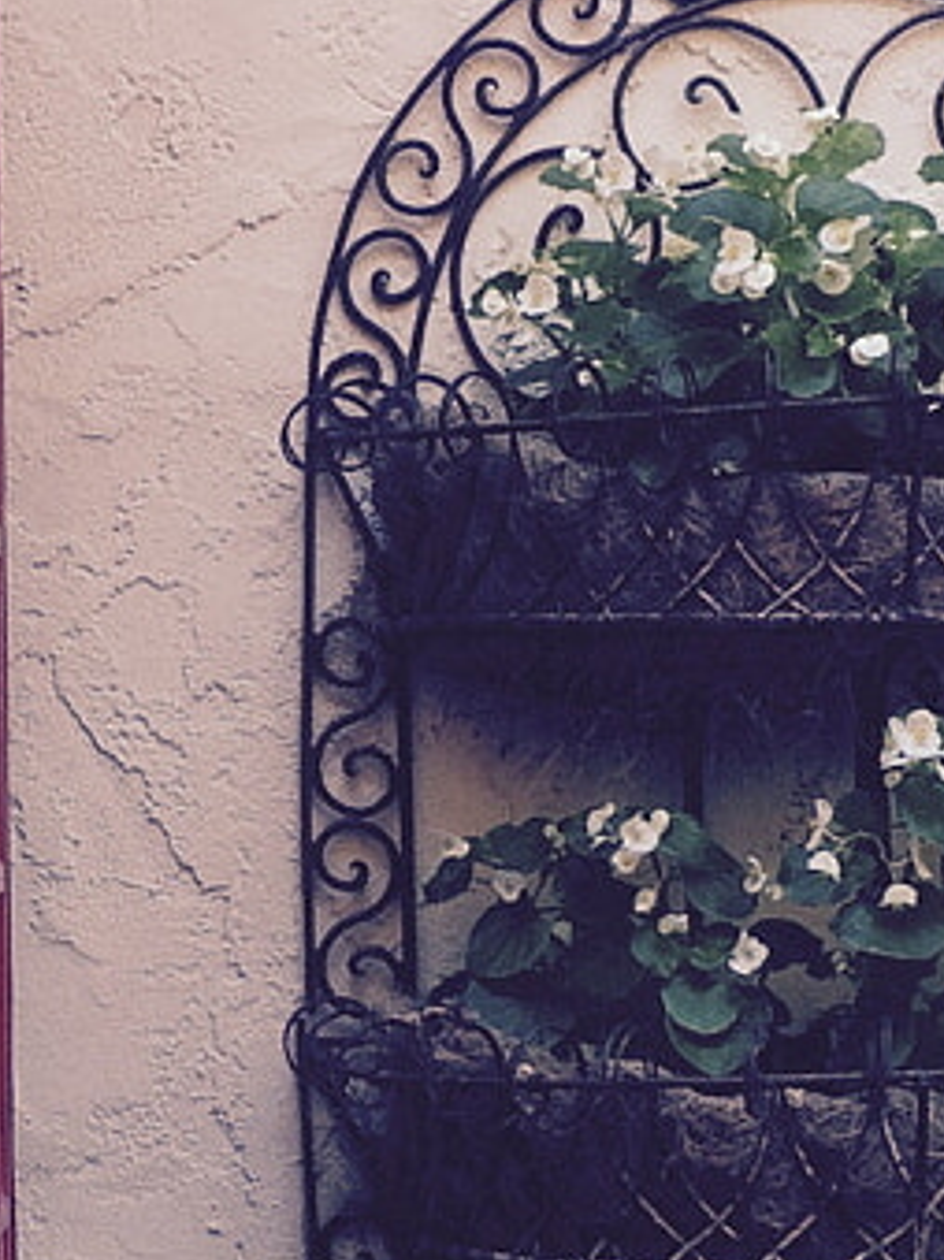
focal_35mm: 137
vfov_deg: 14.4
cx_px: 119
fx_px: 4985
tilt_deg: -2.7
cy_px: 803
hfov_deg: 10.8
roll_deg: +2.1
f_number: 2.2
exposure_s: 1/60
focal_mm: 4.15
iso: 40
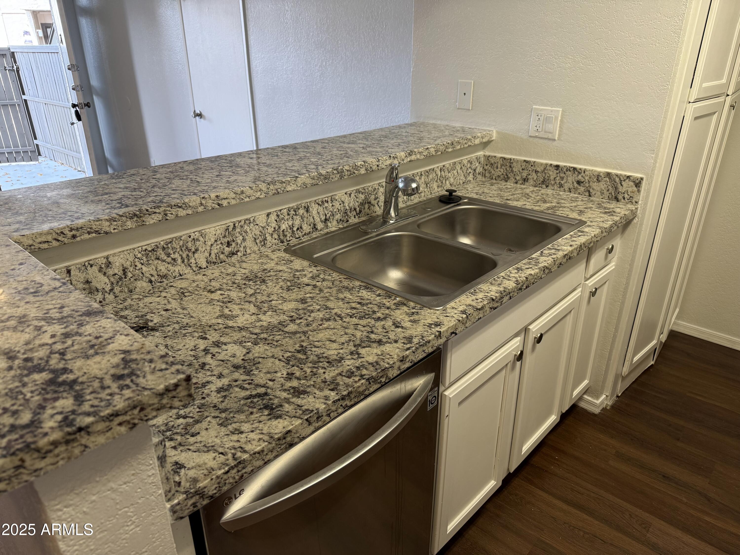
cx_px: 370
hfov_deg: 71.6
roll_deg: +0.0
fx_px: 513
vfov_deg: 56.8
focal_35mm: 24
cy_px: 278
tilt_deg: -23.8
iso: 160
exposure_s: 1/120
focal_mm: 6.76
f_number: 1.78
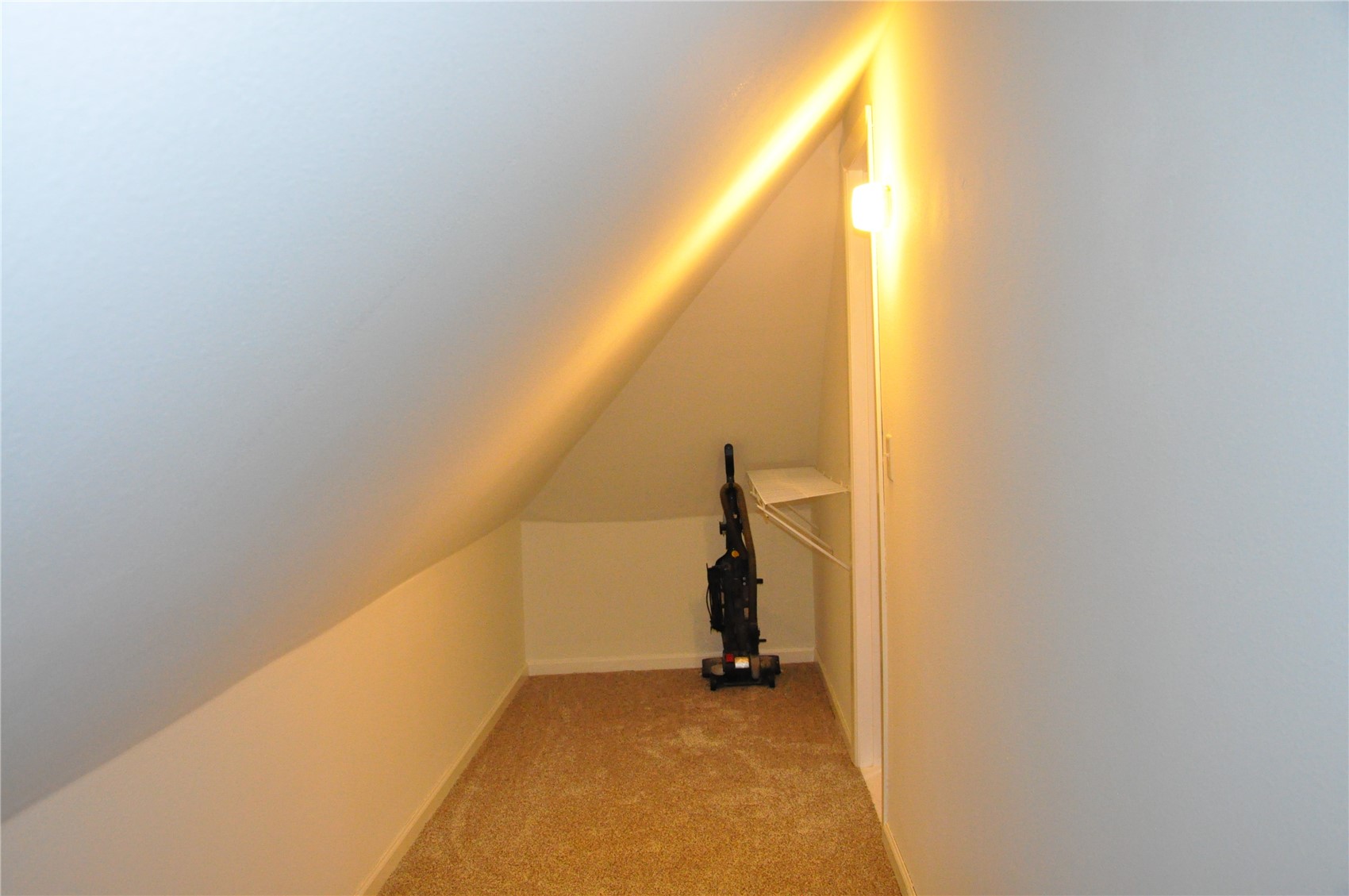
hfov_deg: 59.6
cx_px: 674
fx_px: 1179
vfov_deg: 41.6
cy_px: 448
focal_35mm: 32
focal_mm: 21
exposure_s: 1/100
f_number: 5.6
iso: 3200
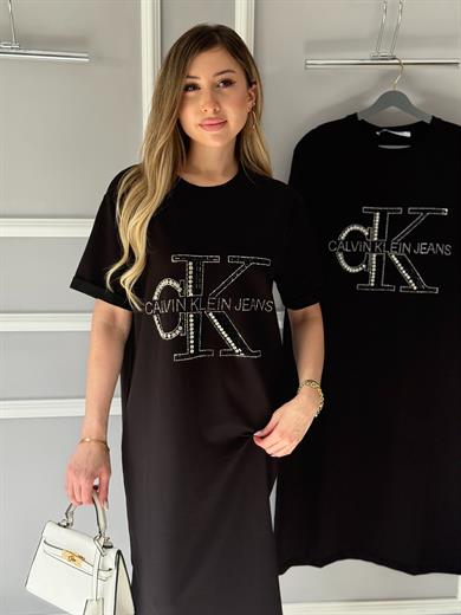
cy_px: 308
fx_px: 852
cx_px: 230
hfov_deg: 30.3
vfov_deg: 39.7
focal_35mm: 48
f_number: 1.78
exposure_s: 1/216
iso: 160
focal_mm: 6.76
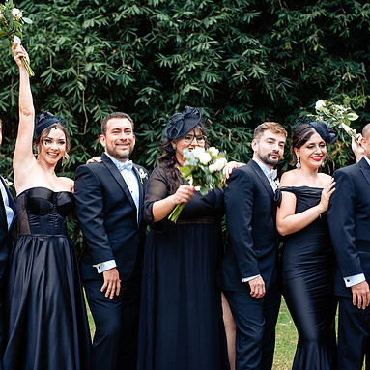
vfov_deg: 19.3
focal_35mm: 90
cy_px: 185
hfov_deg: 19.3
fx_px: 1088
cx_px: 180
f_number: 4.5
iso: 400
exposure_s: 1/160
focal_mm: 70
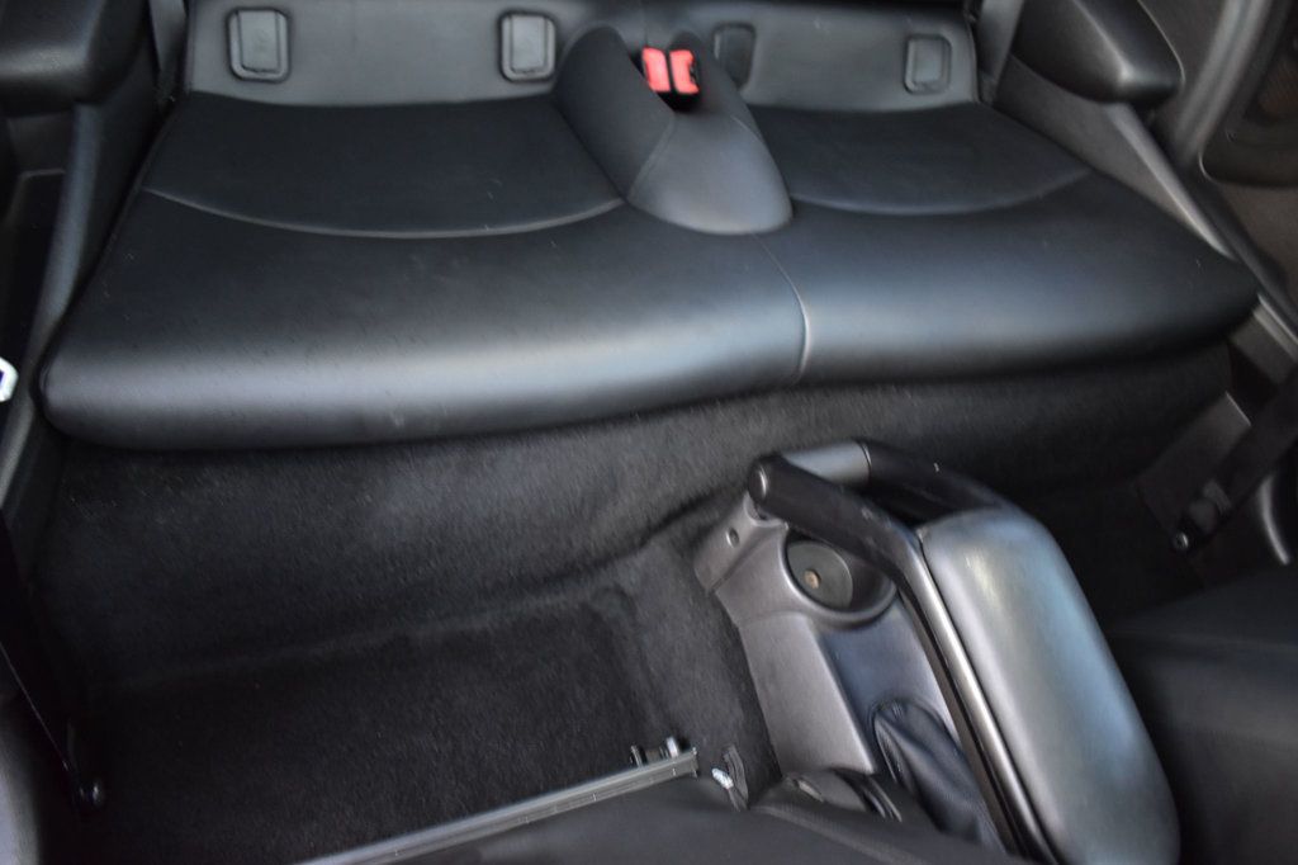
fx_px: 973
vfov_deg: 47.9
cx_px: 649
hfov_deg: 67.4
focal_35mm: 27
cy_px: 432
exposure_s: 1/4
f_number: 3.5
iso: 1600
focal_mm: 18
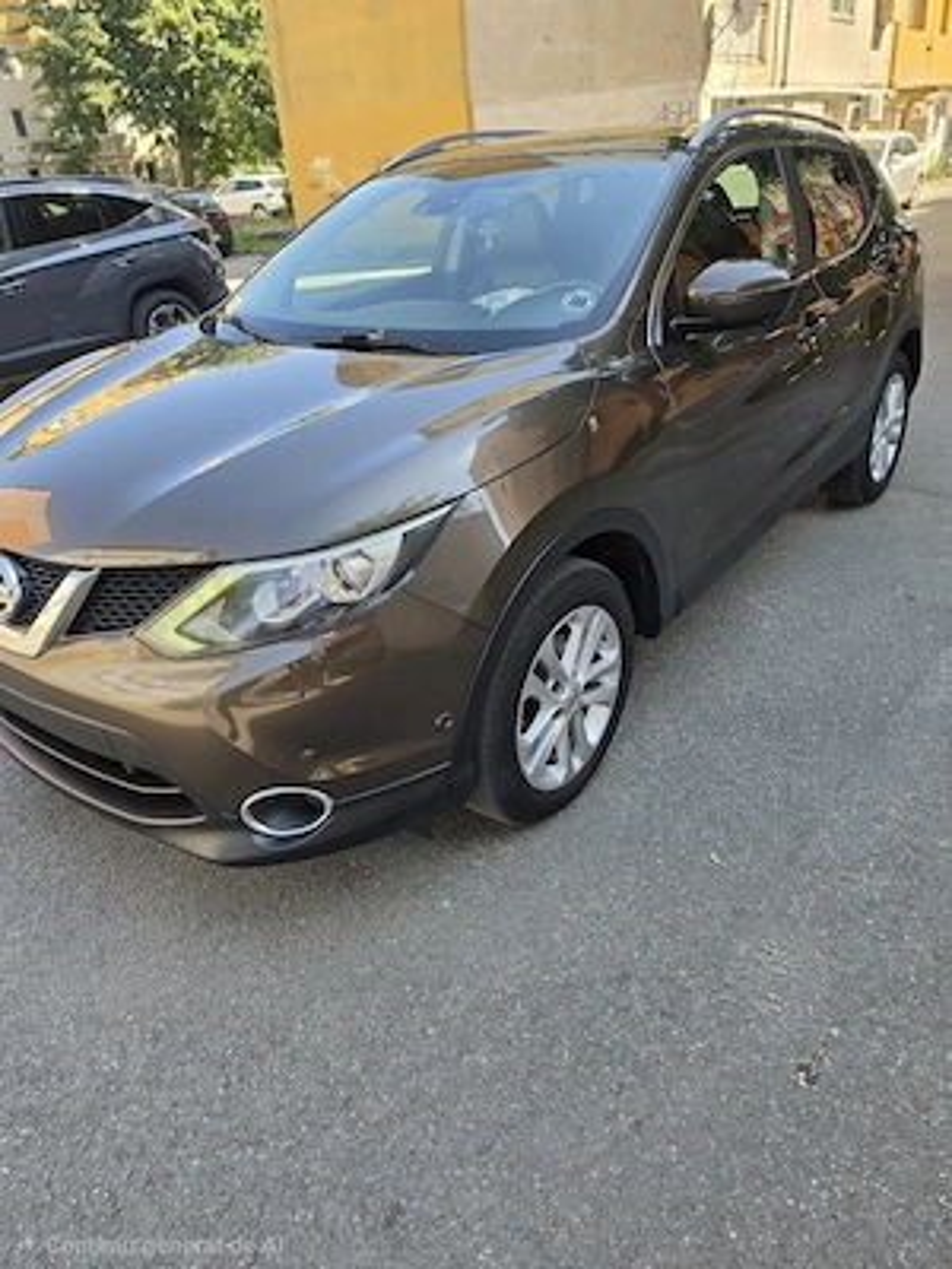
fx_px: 843
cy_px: 634
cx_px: 476
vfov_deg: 73.9
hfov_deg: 58.9
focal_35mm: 23
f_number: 1.4
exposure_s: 1/185
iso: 10
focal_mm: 6.5
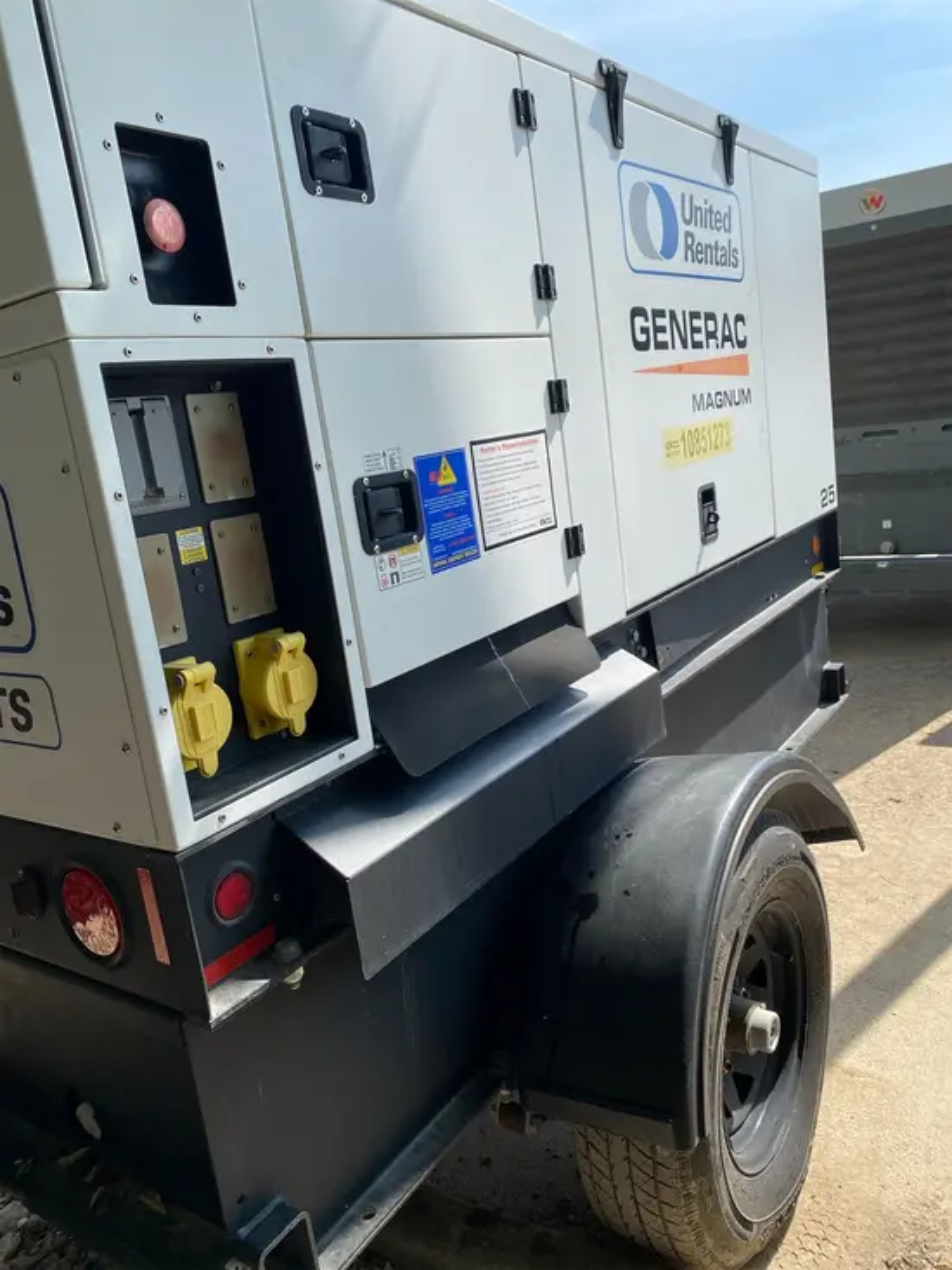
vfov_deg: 67.3
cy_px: 635
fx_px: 953
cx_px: 476
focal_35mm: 26
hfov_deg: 53.1
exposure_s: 1/1701
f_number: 1.8
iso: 32
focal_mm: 4.25
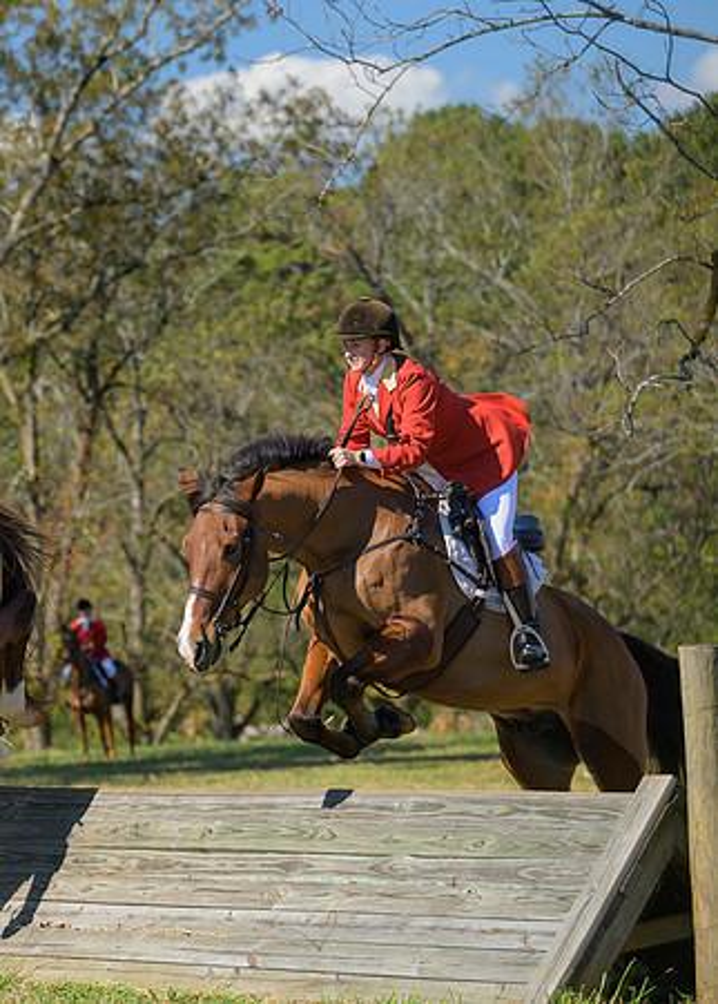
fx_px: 6025
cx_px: -185
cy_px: 401
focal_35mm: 211
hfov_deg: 6.8
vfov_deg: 9.5
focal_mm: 120
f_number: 4
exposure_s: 1/1000
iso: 200
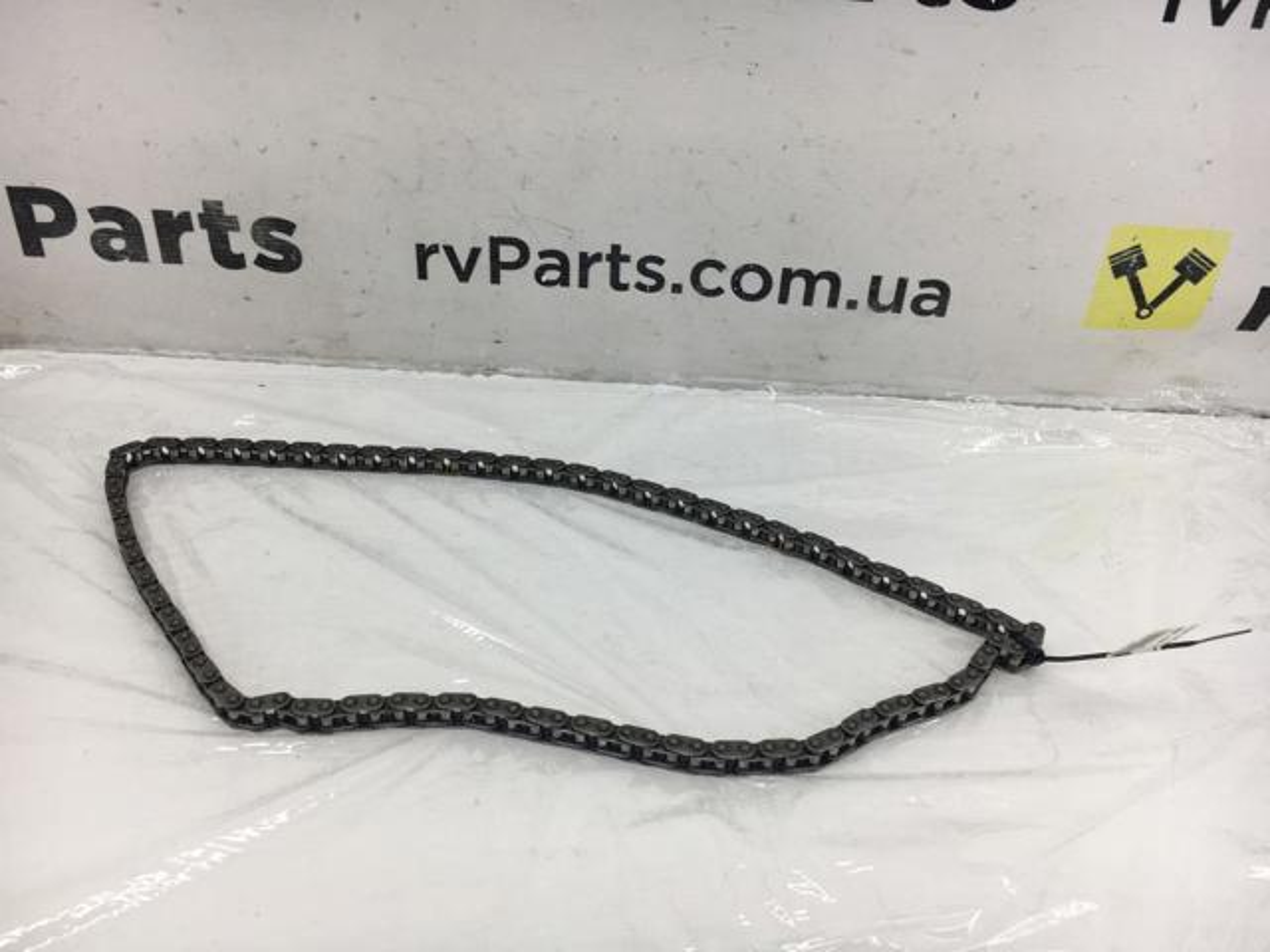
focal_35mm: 29
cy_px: 476
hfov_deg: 61.7
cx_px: 635
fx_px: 1064
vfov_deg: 48.2
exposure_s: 1/100
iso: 32
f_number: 2.2
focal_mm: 4.15
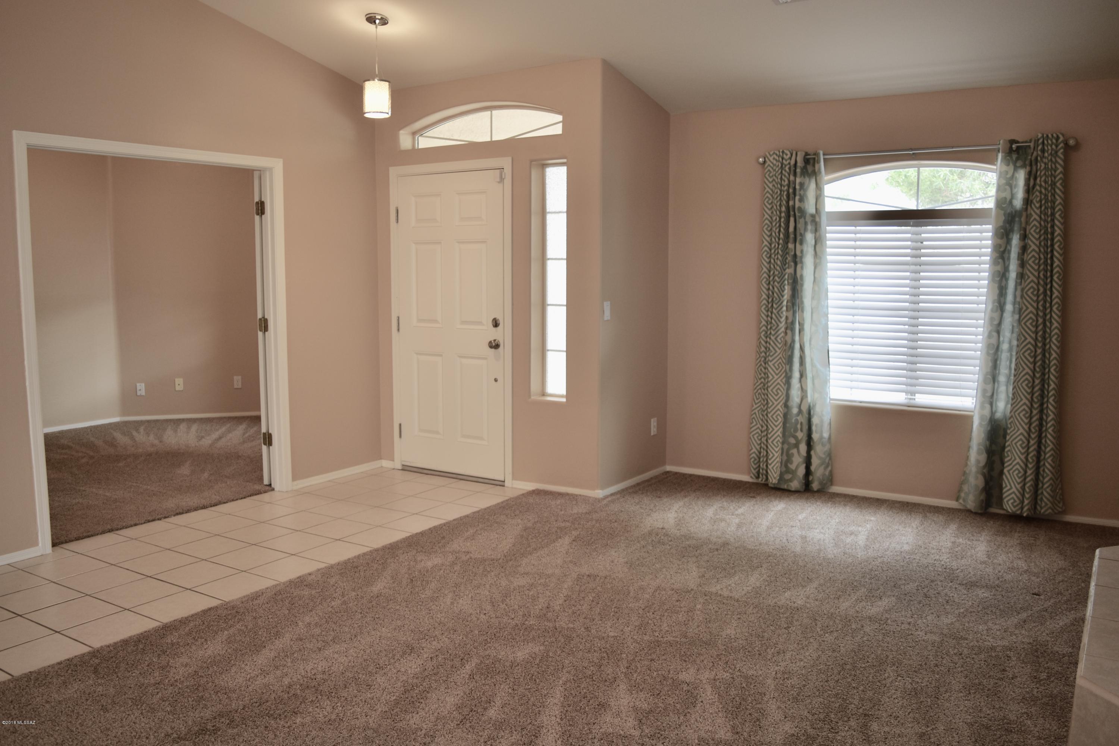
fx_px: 932
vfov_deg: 43.6
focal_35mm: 30
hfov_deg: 61.9
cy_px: 373
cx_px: 560
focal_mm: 20
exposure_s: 1/25
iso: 100
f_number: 3.5
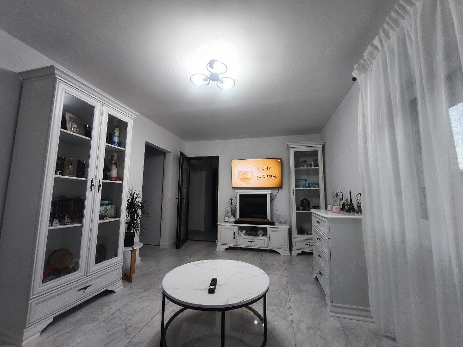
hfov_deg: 98.2
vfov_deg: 81.7
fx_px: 201
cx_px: 232
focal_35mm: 15
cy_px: 174
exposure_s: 1/50.3
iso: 64
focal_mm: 1.91
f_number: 2.2
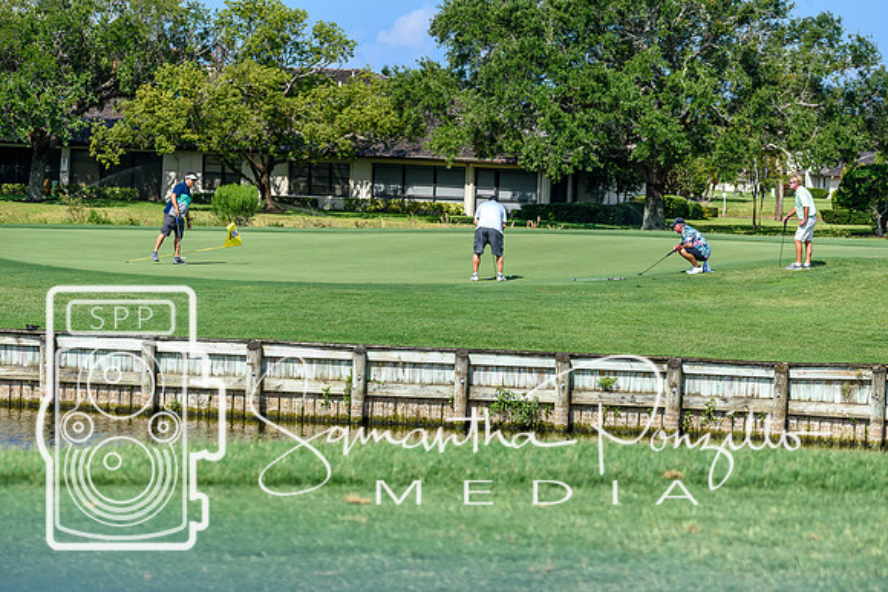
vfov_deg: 9.3
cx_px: 444
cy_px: 296
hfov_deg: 14.0
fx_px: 3627
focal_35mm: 147
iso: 200
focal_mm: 98
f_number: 7.1
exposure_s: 1/800
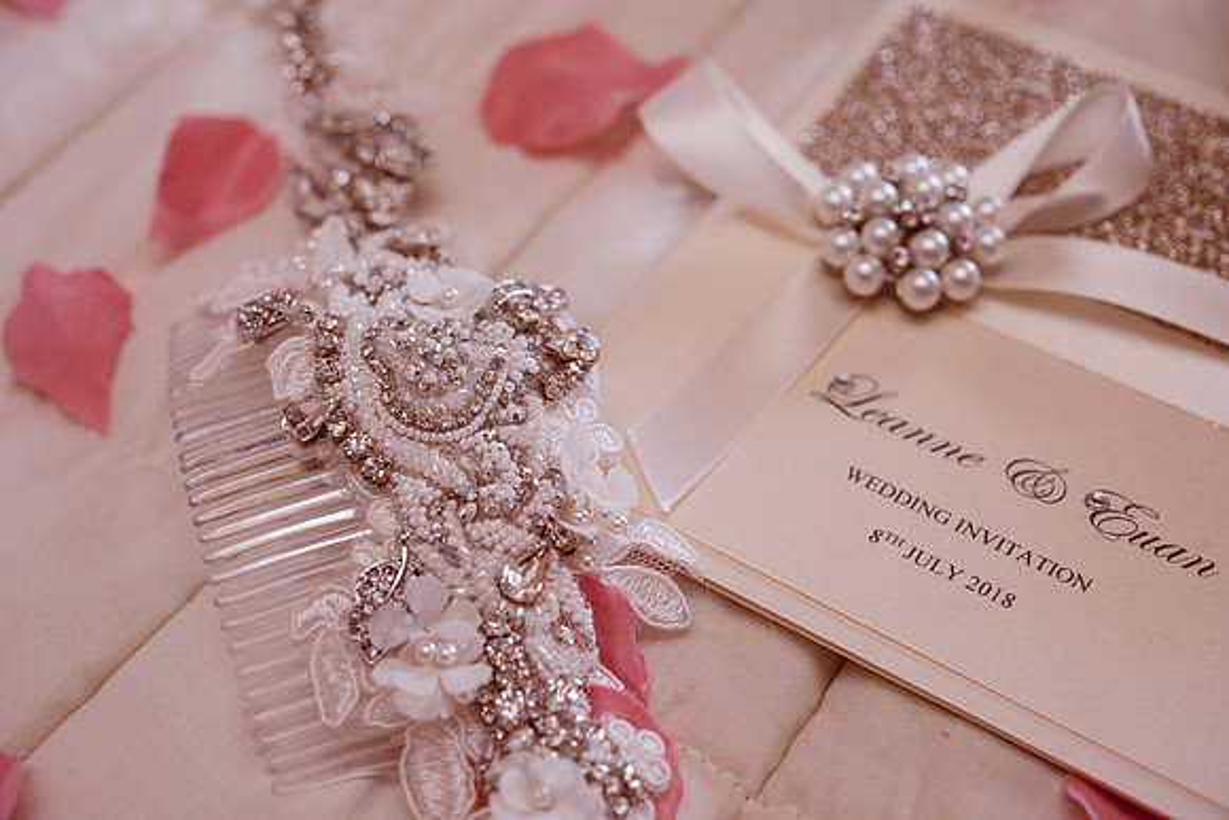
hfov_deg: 33.4
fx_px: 2049
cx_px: 614
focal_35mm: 60
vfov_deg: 22.6
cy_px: 410
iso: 320
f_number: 5.6
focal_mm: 60
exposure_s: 1/60
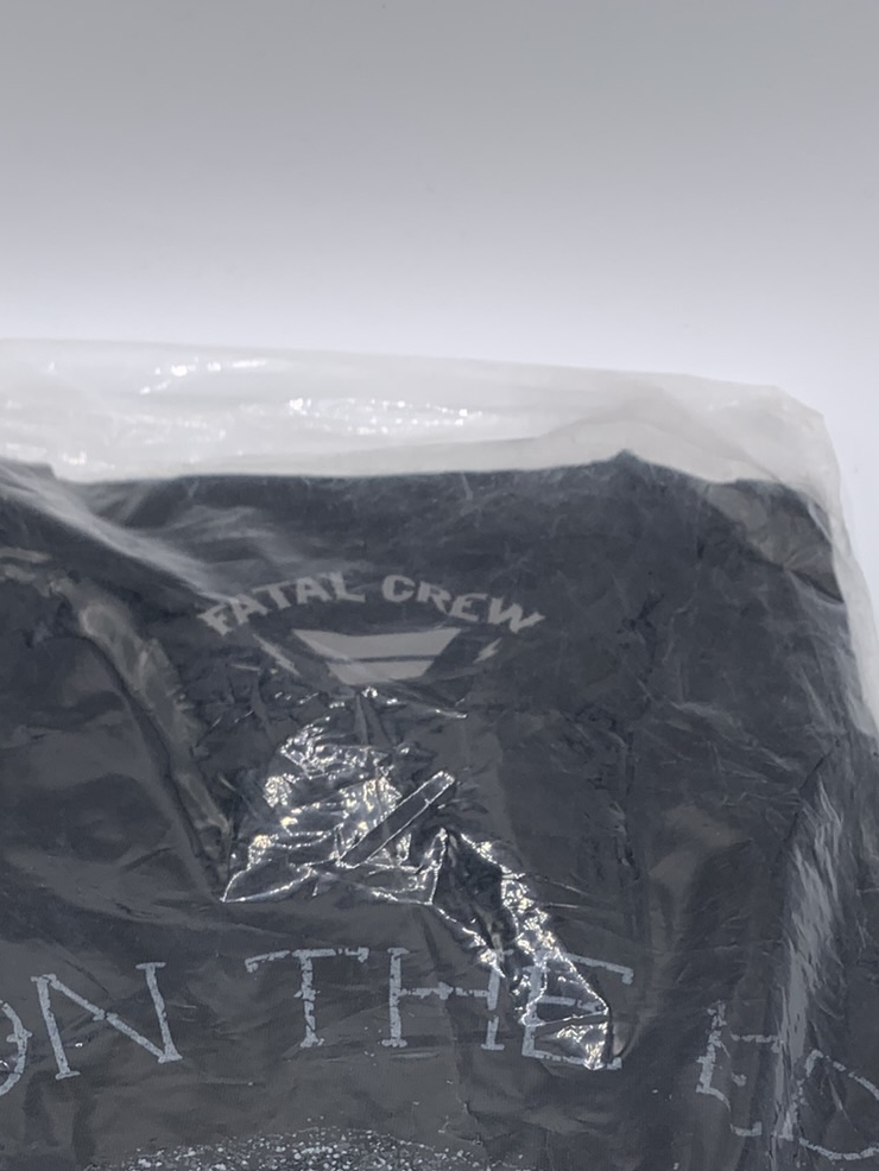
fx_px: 1827
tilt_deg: -53.6
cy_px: 1151
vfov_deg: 32.8
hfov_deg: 27.0
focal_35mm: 54
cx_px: 360
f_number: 1.8
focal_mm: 4.25
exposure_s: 1/754
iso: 25
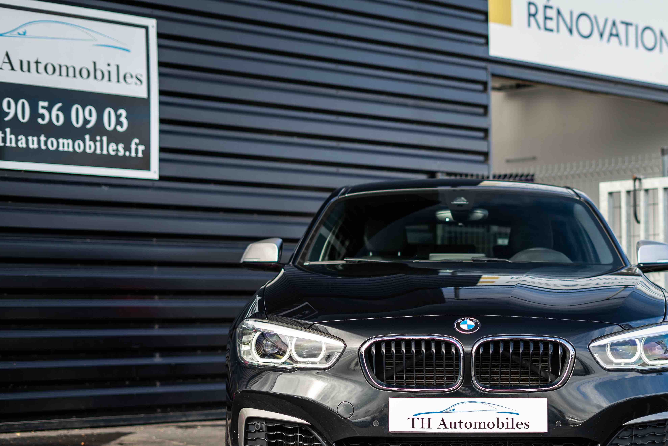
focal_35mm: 76
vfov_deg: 17.8
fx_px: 1410
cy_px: 336
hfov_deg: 26.4
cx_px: 469
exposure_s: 1/400
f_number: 2.2
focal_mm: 50
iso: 100
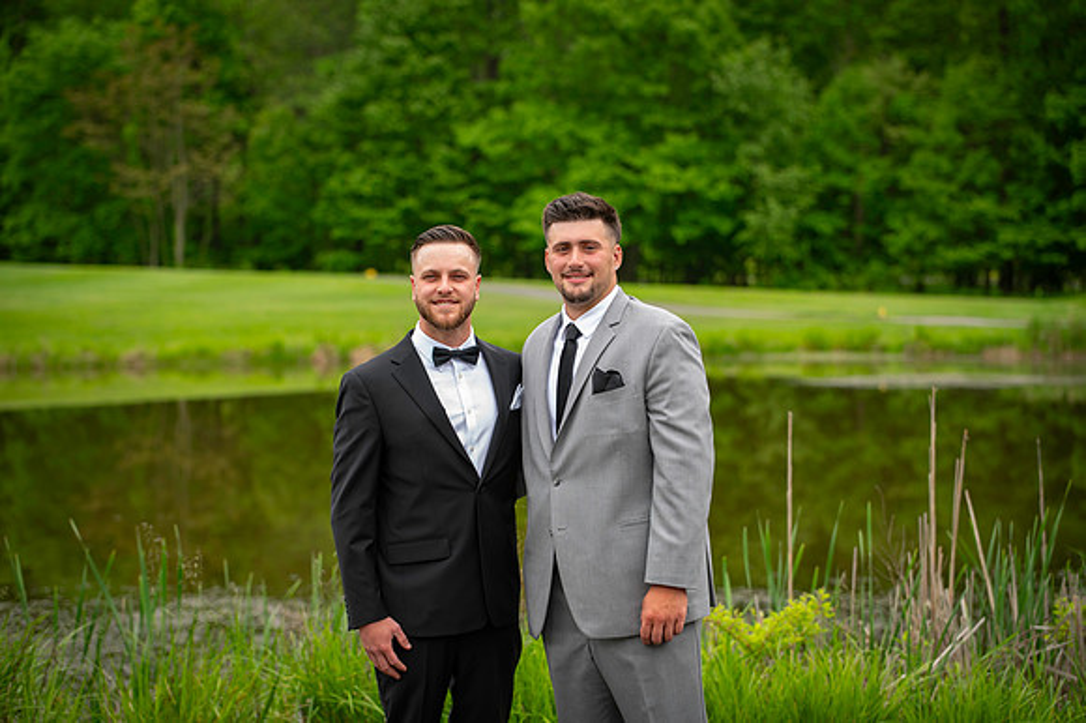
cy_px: 362
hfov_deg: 24.8
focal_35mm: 82
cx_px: 543
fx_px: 2472
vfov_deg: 16.6
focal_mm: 82
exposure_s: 1/250
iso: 64
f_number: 2.8
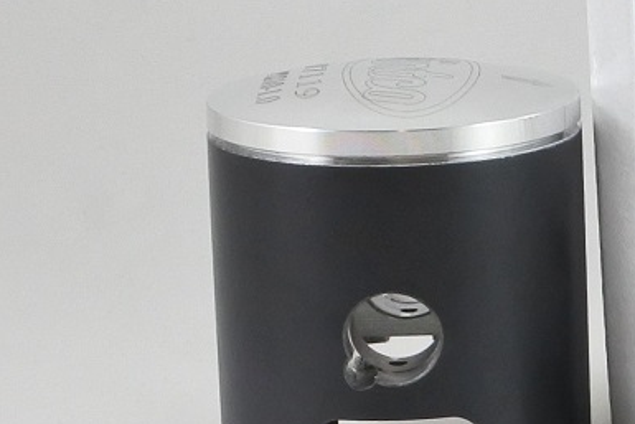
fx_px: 2700
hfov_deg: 12.4
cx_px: 1084
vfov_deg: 9.0
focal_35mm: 153
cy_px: 80
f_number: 3.8
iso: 450
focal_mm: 12.6
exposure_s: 1/125
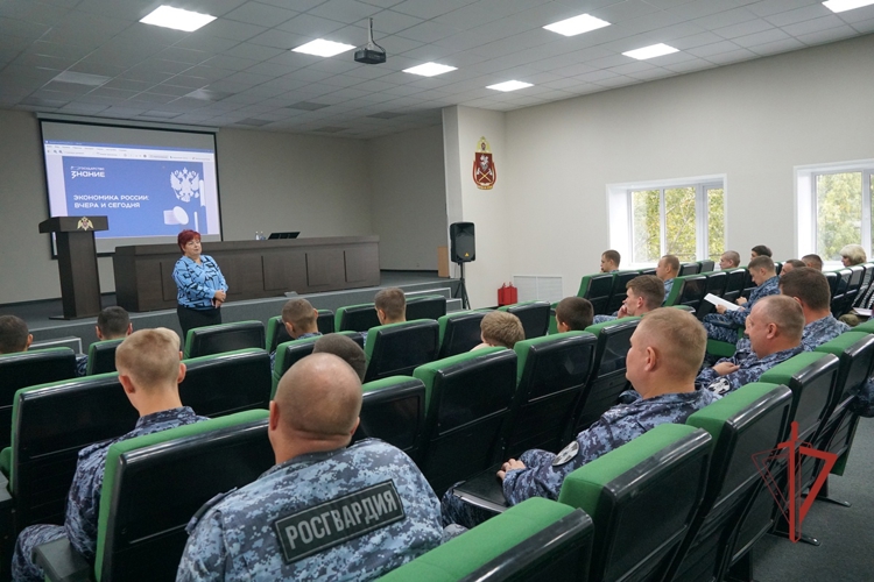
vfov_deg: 47.9
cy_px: 291
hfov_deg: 67.4
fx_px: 655
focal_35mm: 27
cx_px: 437
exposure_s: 1/160
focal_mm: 18
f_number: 4
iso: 2500
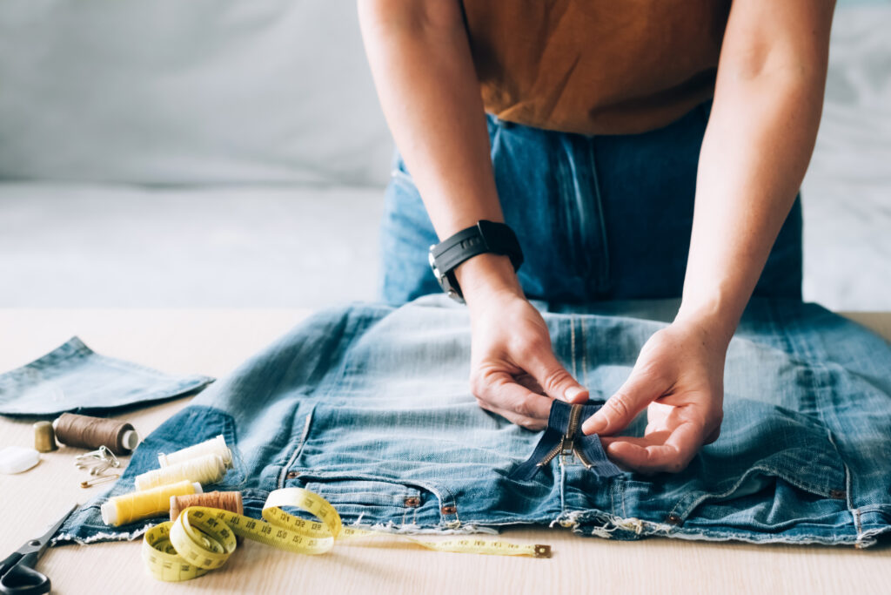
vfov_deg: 18.2
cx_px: 446
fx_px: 1856
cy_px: 298
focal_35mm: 75
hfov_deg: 27.0
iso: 640
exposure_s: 1/50
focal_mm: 50
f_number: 4
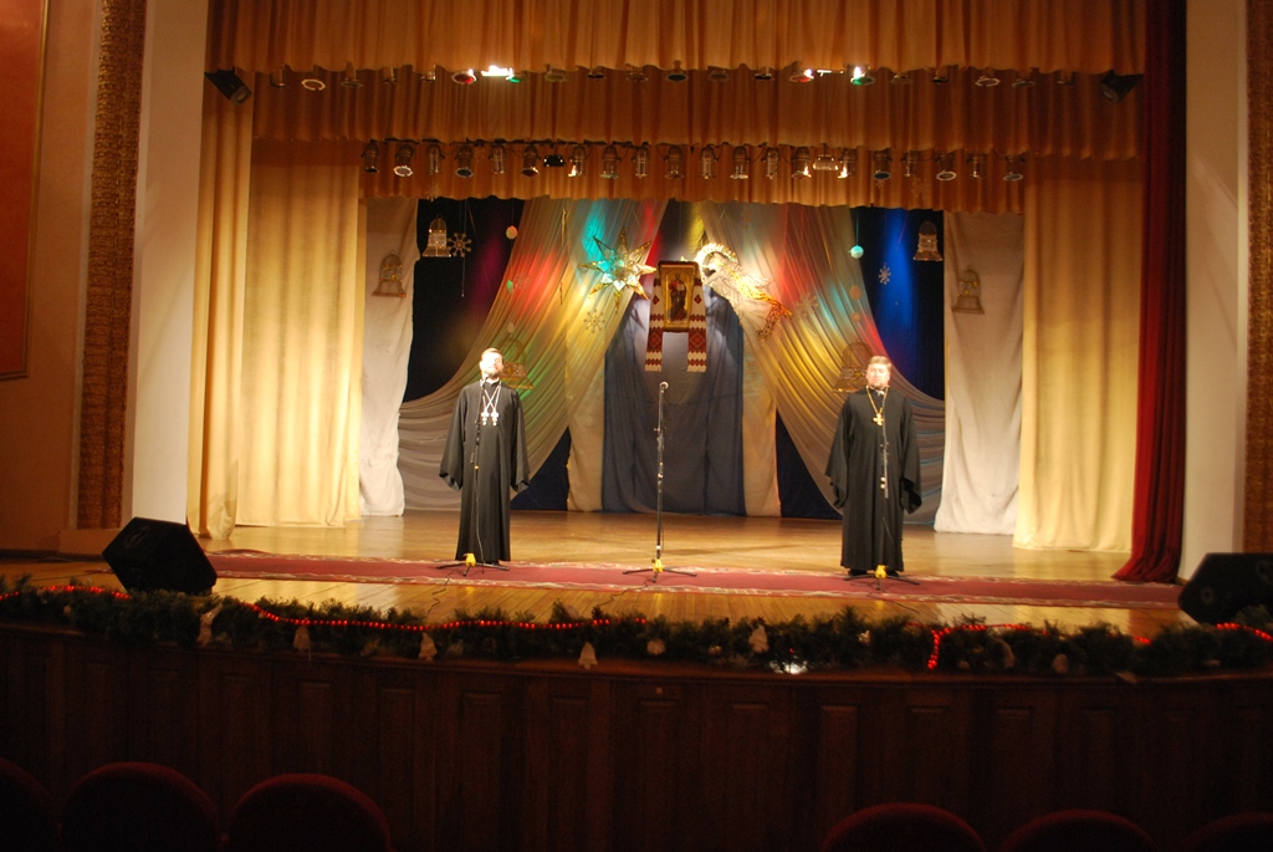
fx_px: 956
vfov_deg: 48.0
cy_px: 426
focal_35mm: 27
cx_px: 636
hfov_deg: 67.3
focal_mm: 18
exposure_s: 1/30
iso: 640
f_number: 3.5
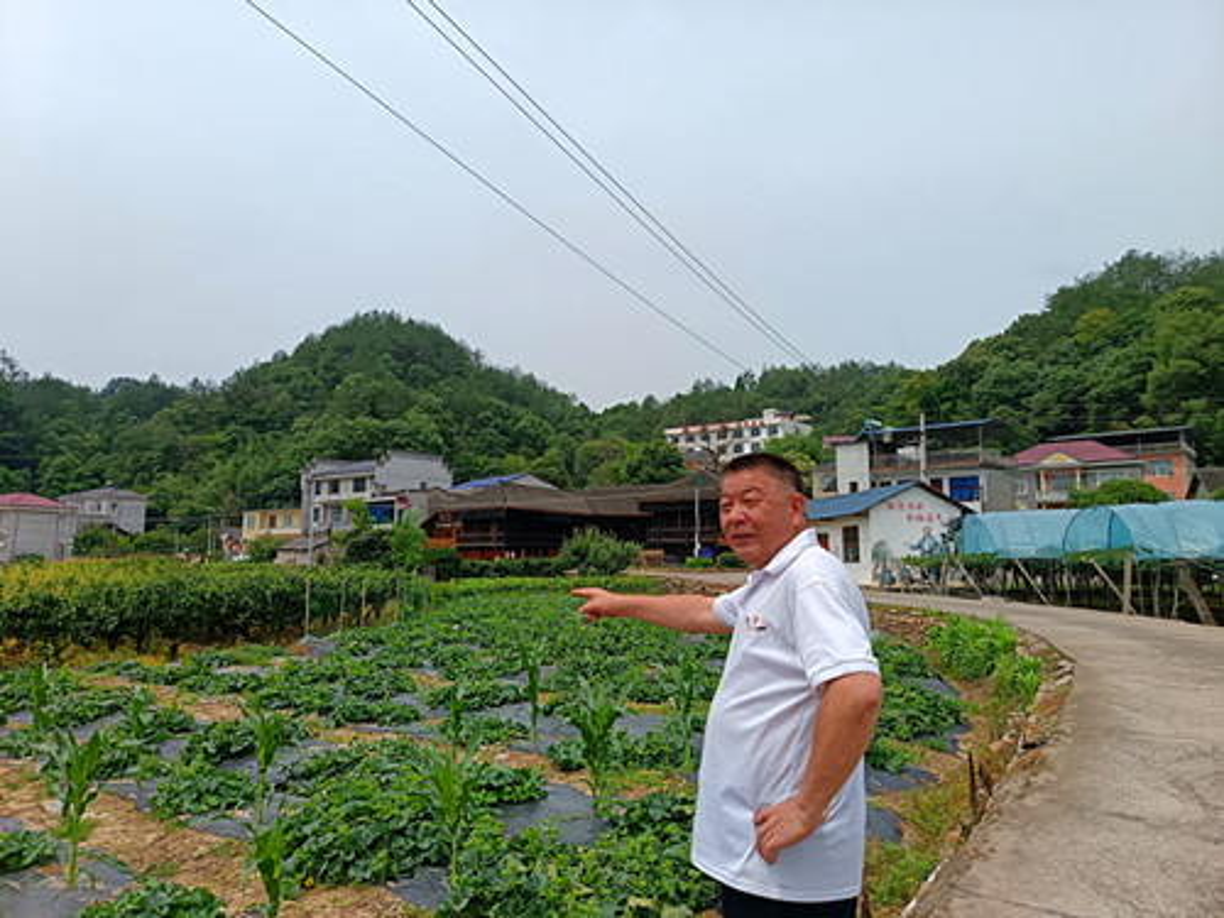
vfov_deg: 56.8
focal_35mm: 24
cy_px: 459
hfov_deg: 71.6
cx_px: 612
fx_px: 849
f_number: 1.75
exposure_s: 1/838
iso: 105
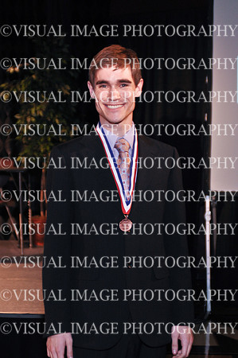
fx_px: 596
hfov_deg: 22.6
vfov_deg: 33.4
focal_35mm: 60
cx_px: 119
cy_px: 179
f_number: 2.8
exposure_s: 1/60
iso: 400
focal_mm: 40
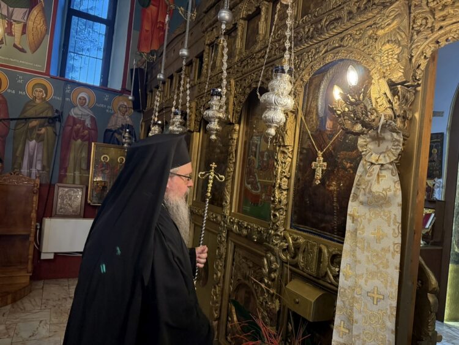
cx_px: 230
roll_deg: -6.1
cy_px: 172
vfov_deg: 56.8
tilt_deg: +1.2
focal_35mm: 24
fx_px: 318
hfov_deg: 71.6
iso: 640
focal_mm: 6.76
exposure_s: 1/50
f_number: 1.78
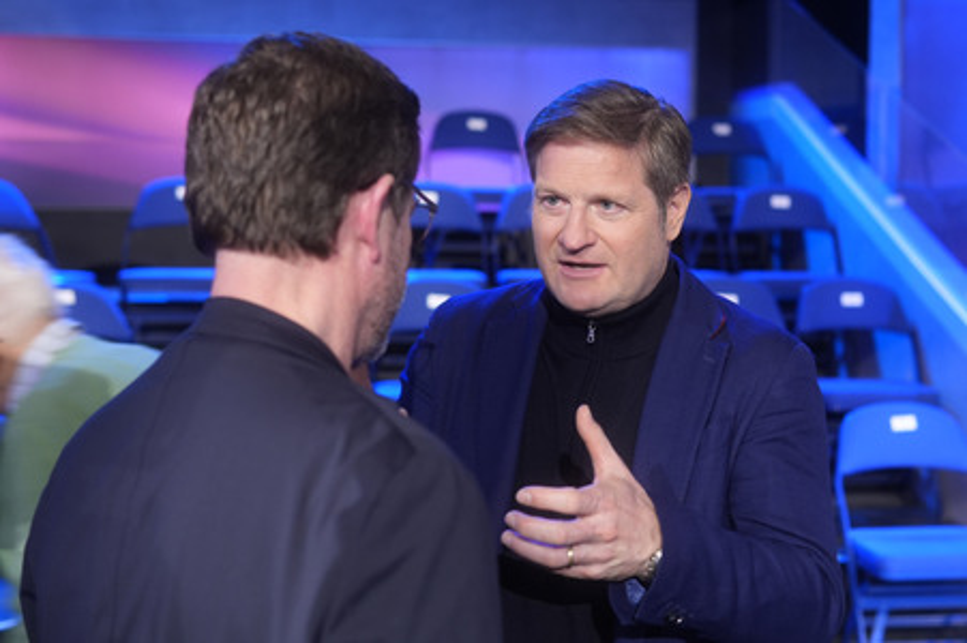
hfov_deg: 43.6
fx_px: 1208
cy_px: 322
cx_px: 484
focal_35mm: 45
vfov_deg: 29.8
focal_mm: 30
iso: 640
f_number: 2.2
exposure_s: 1/50
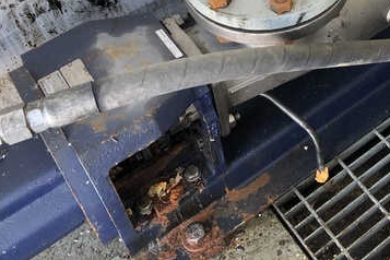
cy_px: -30
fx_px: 628
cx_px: 329
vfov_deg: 22.0
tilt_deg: -44.7
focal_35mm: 58
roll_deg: +4.6
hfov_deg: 33.2
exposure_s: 1/40
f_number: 1.8
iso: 25
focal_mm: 3.99
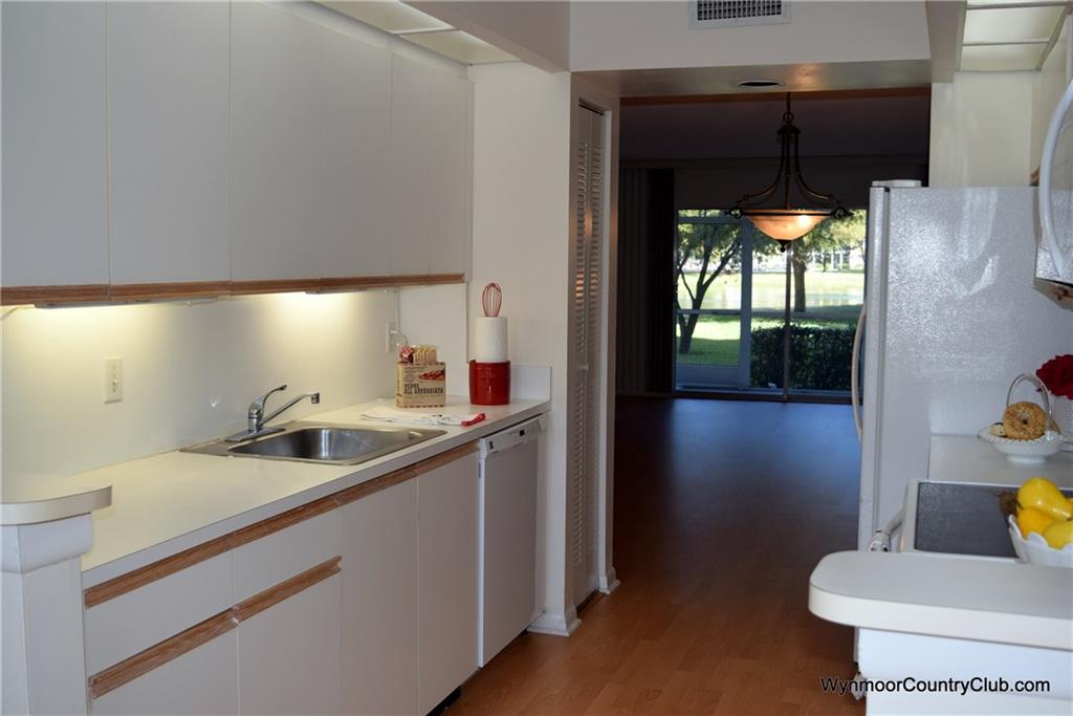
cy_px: 358
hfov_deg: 51.3
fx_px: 1118
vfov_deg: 35.5
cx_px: 536
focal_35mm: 38
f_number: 5
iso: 400
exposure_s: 1/200
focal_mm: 25
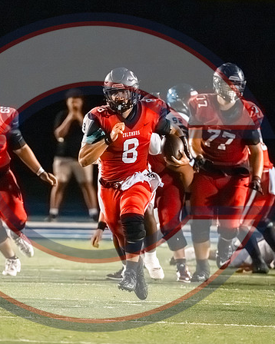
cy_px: 178
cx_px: 90
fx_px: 7086
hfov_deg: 2.2
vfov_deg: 2.8
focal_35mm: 696
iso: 25600
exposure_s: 1/3200
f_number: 4.5
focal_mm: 400
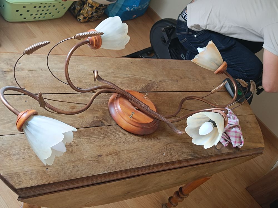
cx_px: 139
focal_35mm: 24
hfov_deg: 71.6
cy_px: 104
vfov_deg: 56.8
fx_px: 193
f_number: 1.88
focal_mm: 5.59
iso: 623
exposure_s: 1/33.3
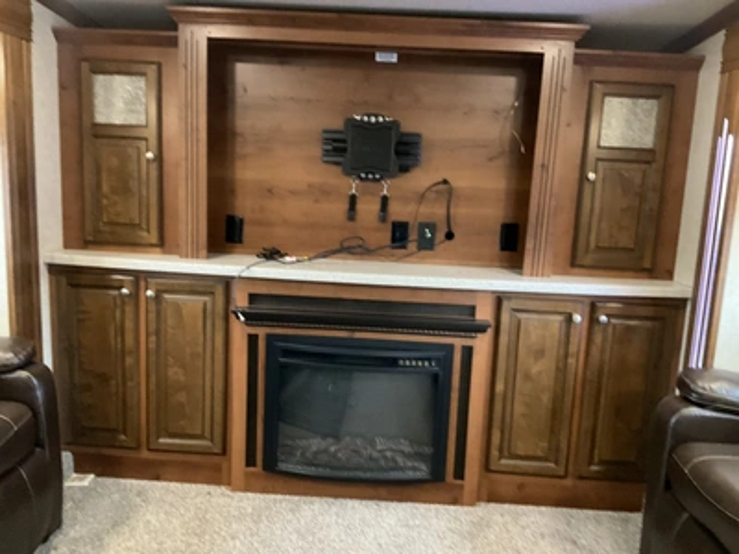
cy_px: 277
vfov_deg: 48.2
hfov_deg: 61.7
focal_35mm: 29
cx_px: 370
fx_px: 619
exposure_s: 1/30
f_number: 1.8
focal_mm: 3
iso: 500
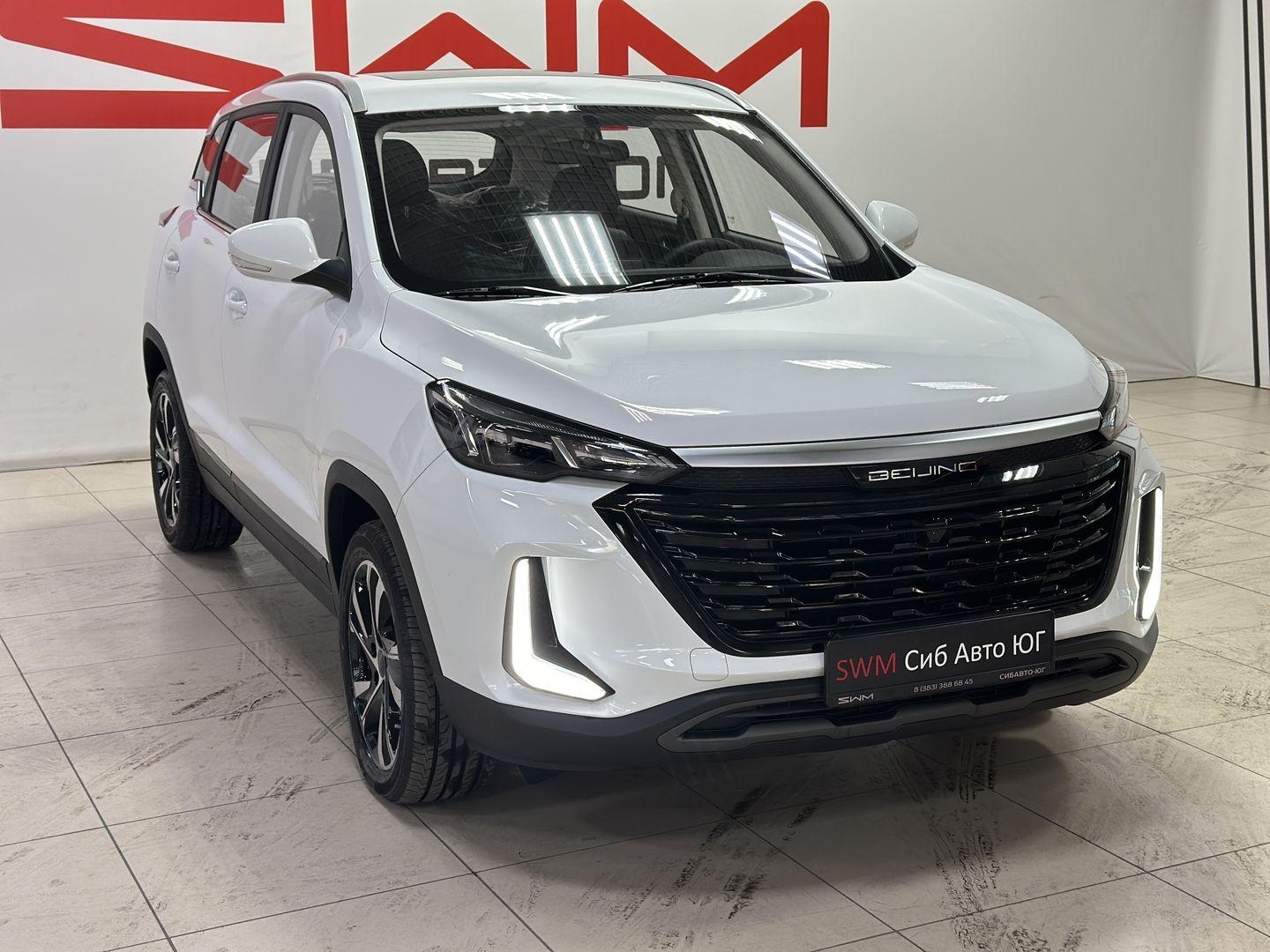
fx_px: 1761
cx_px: 635
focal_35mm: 48
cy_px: 476
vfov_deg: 30.3
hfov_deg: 39.7
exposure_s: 1/100
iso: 80
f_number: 1.78
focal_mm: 6.86
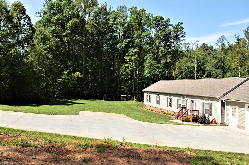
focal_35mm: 27
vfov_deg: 47.8
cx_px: 124
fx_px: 187
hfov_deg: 67.4
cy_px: 82
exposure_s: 1/200
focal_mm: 18
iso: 100
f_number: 5.6
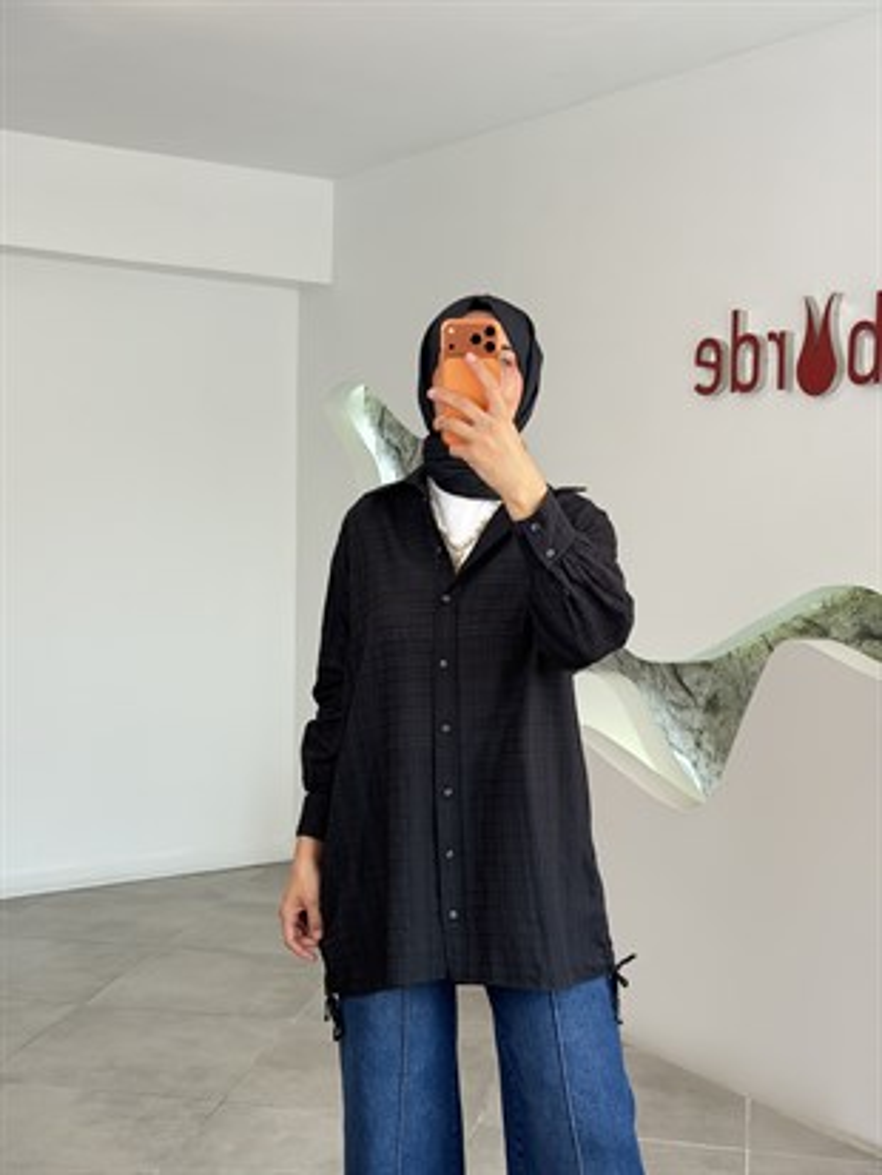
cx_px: 441
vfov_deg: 39.6
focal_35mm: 48
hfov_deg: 30.3
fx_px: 1630
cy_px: 588
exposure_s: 1/106
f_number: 1.78
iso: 50
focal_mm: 6.76
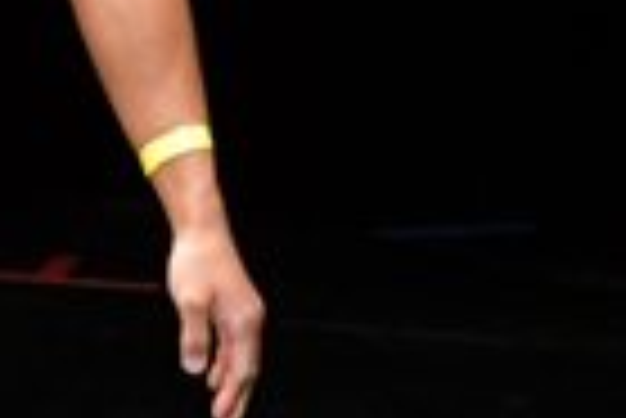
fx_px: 29052
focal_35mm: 1669
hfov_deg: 1.2
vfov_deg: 0.8
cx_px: 47
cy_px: -283
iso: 3200
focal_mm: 200
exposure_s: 1/400
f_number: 5.6
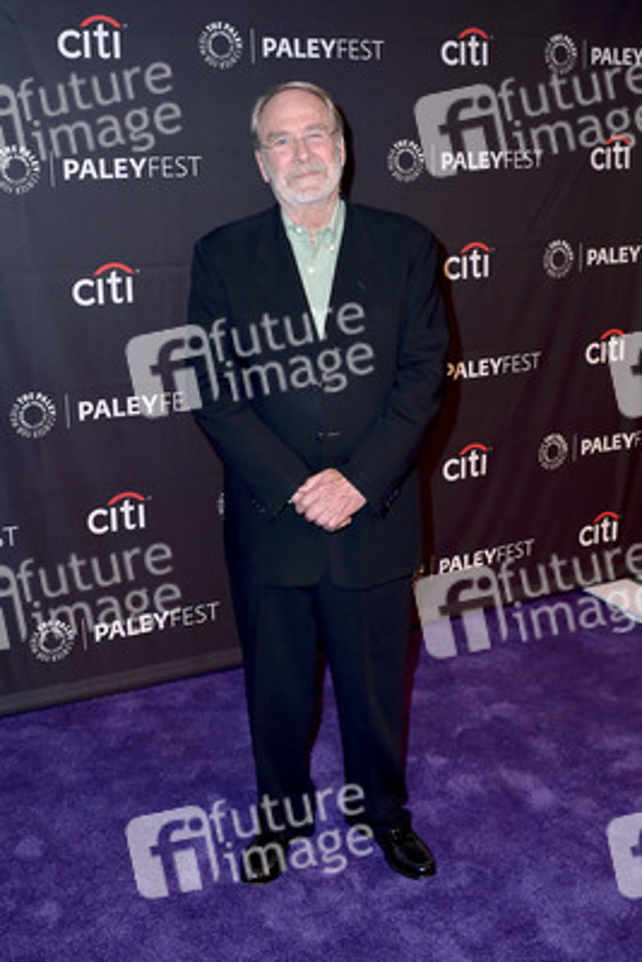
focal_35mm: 35
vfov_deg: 54.4
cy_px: 481
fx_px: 935
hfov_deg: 37.9
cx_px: 321
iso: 250
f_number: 6.3
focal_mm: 35
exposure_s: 1/250
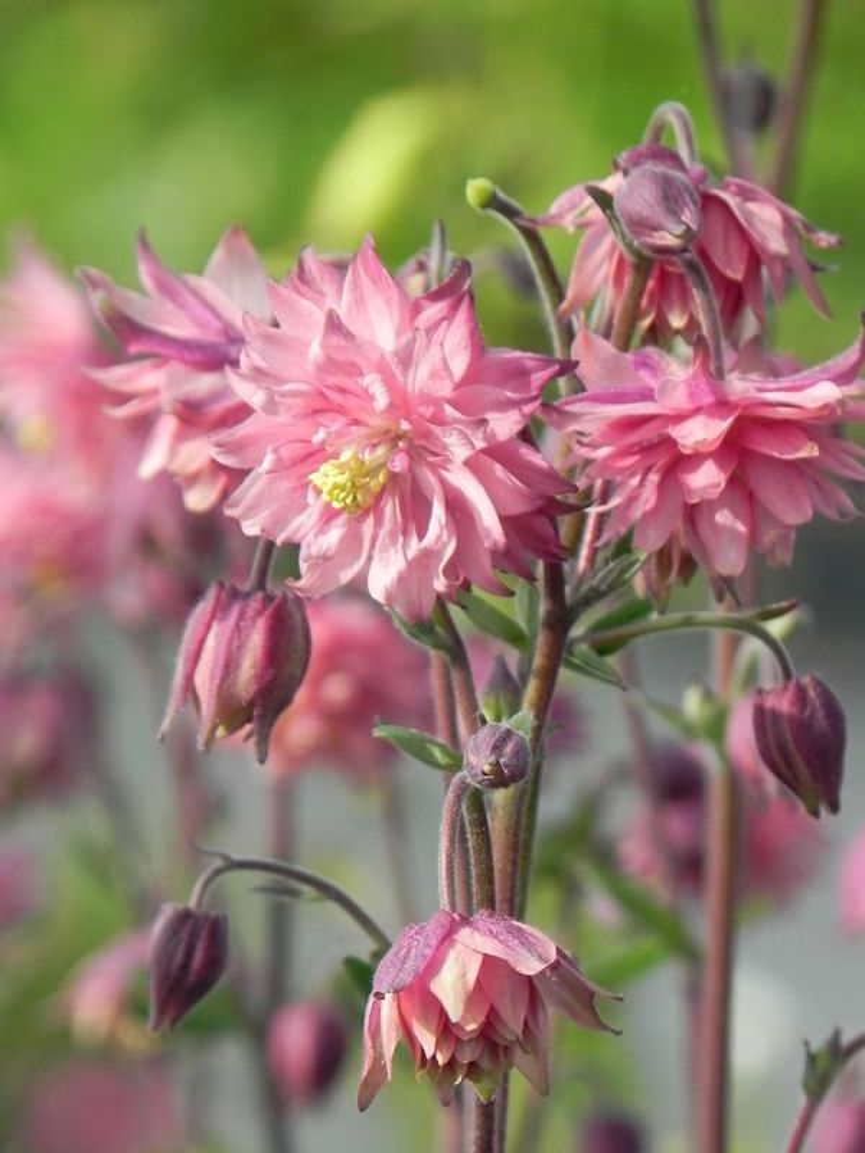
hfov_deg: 3.5
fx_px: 14160
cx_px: 432
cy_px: 576
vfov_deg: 4.7
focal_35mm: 425
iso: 160
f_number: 5
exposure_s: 1/500
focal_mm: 75.7
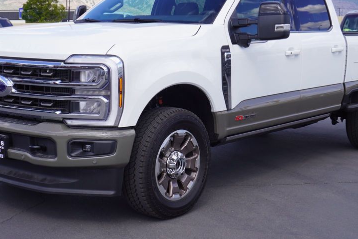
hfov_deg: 33.4
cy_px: 103
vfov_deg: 22.6
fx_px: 597
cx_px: 175
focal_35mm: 60
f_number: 9
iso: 100
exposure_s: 1/125
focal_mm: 28
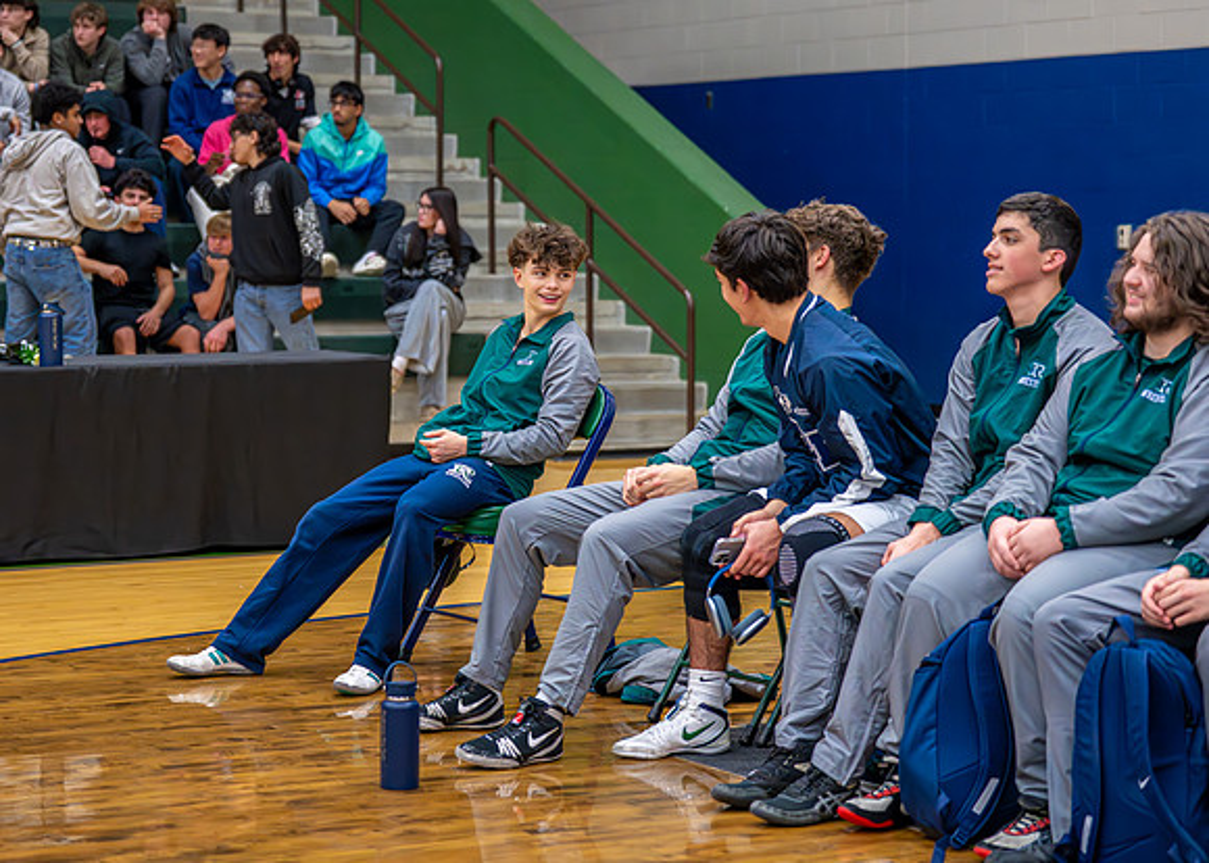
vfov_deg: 16.9
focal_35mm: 84
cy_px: 395
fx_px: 2898
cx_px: 492
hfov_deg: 23.5
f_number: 2.8
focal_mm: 72
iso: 4000
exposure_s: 1/640
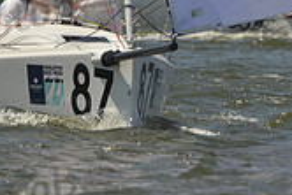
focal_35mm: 1397
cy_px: -110
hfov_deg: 1.5
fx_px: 11341
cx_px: 280
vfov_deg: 1.0
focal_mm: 400
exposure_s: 1/1250
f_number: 8
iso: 200
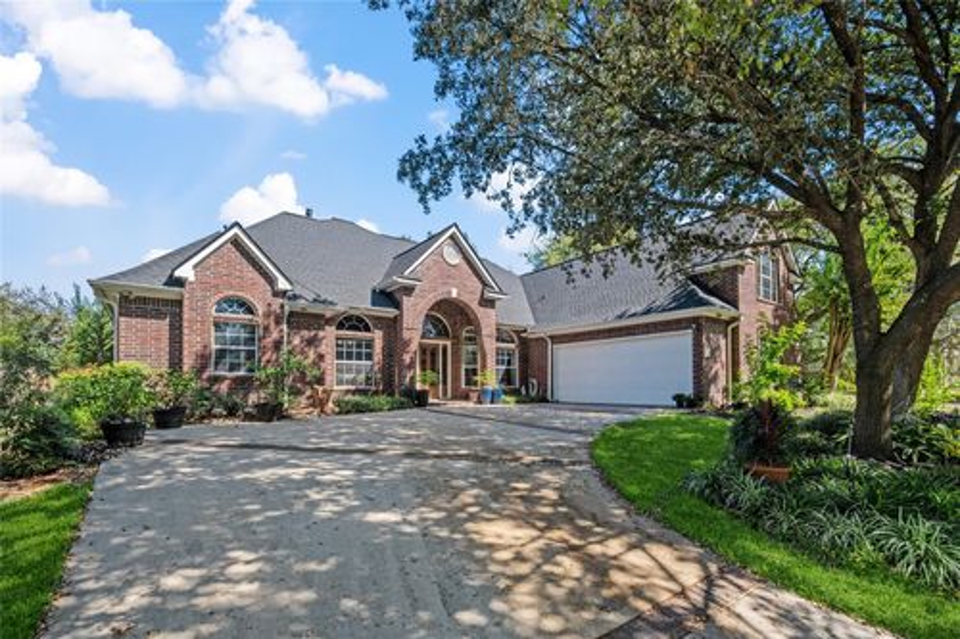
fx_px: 373
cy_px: 320
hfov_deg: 104.3
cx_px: 480
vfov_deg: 81.2
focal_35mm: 14
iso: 125
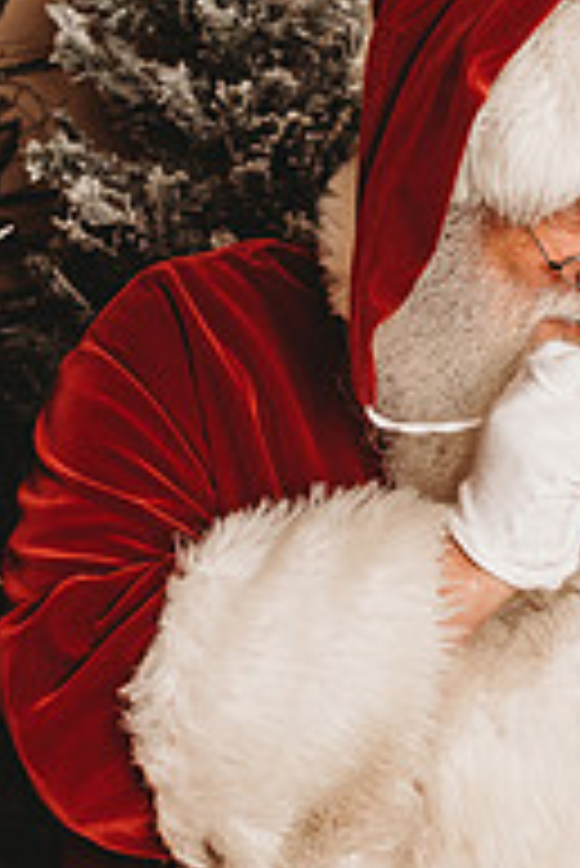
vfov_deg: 15.5
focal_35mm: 132
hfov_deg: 10.3
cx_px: 616
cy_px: 407
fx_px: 3184
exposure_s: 1/160
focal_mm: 44
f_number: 4
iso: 100
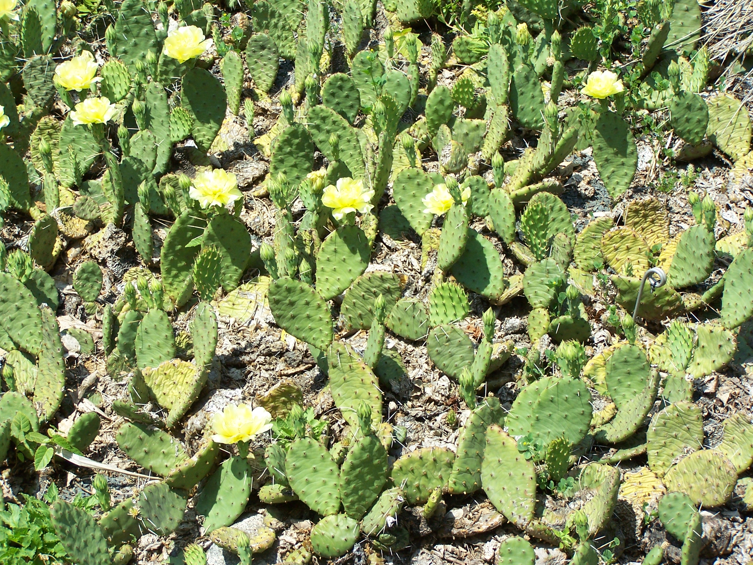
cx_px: 376
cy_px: 282
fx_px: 1784
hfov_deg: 23.8
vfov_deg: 18.0
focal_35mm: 82
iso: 80
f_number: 3.2
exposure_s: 1/750
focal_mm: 13.7
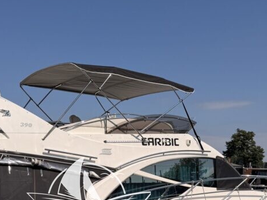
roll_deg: -2.1
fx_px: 409
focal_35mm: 53
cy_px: 184
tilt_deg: -2.6
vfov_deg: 26.5
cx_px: 95
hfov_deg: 35.9
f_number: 1.78
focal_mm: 6.76
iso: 80
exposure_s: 1/11905
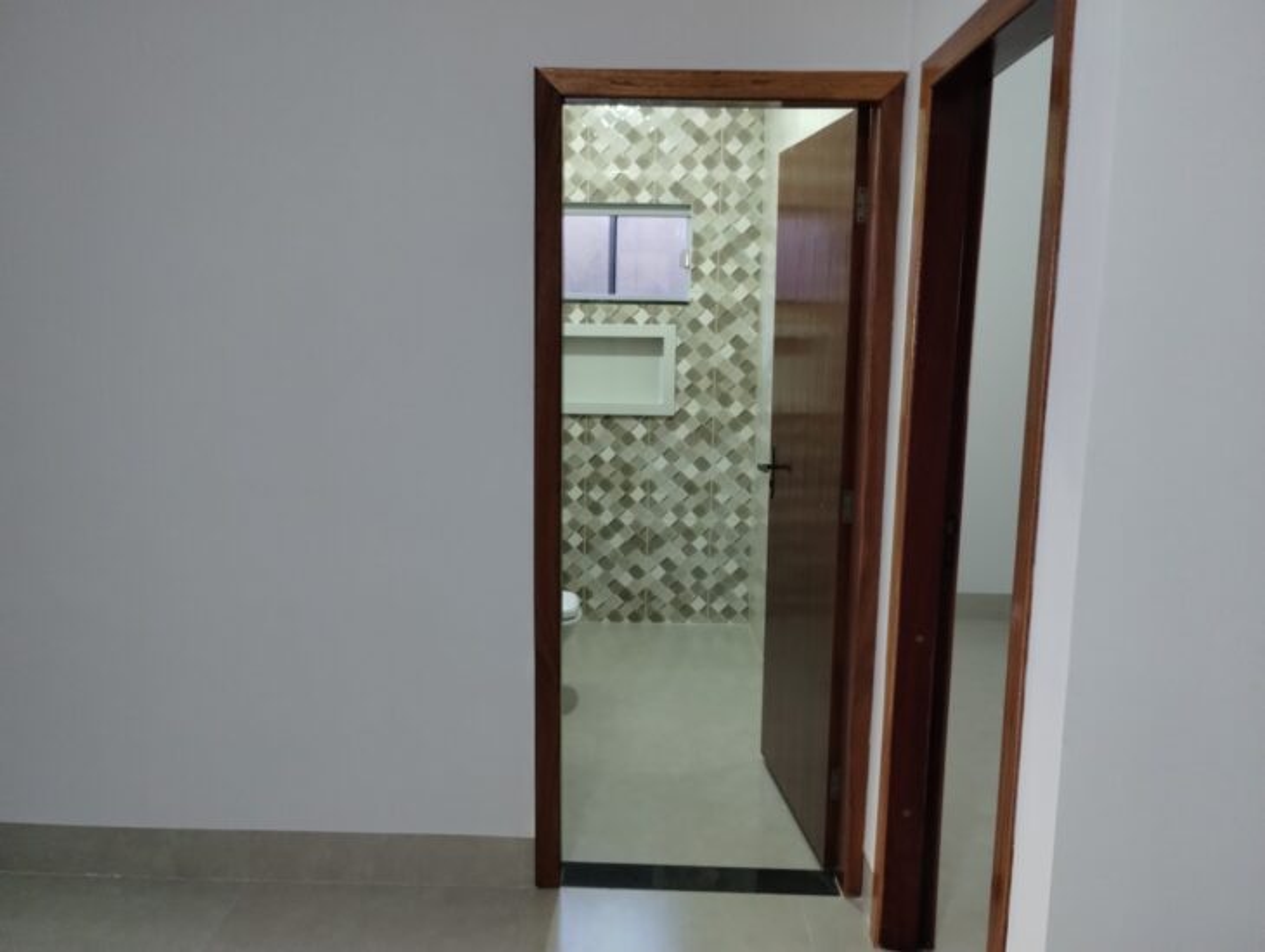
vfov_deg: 49.9
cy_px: 476
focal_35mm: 28
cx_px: 632
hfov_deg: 63.4
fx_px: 1025
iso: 734
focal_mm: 4.27
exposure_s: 1/30
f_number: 1.8
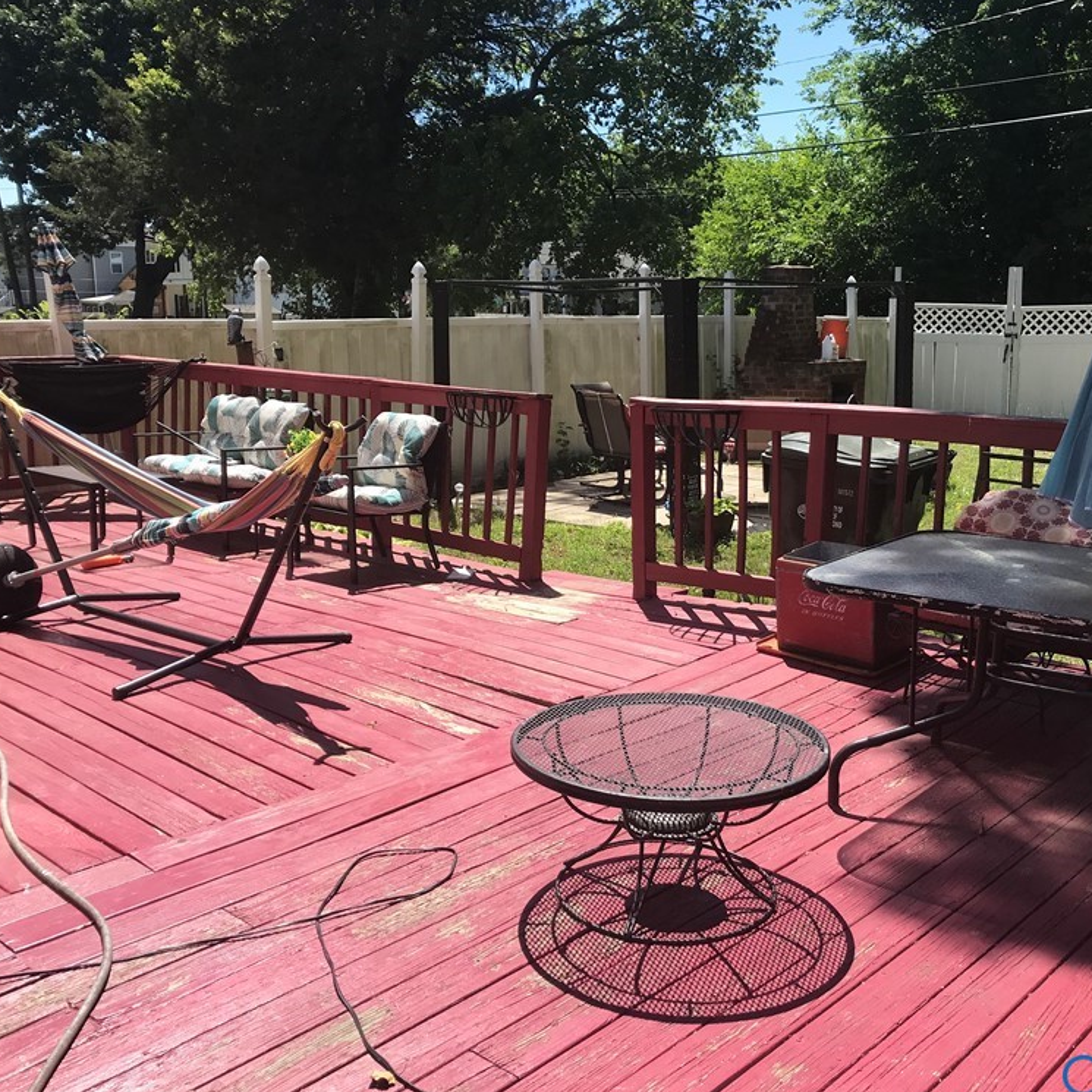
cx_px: 611
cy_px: 553
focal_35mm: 34
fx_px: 1213
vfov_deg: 48.4
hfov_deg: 48.3
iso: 20
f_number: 1.8
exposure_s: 1/1473
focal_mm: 3.99
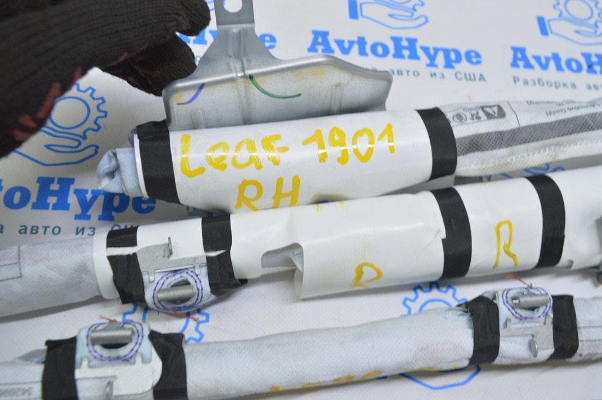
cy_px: 200
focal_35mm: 33
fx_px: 551
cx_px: 301
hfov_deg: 57.3
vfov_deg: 39.9
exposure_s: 1/25
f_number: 5.6
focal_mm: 22
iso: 400
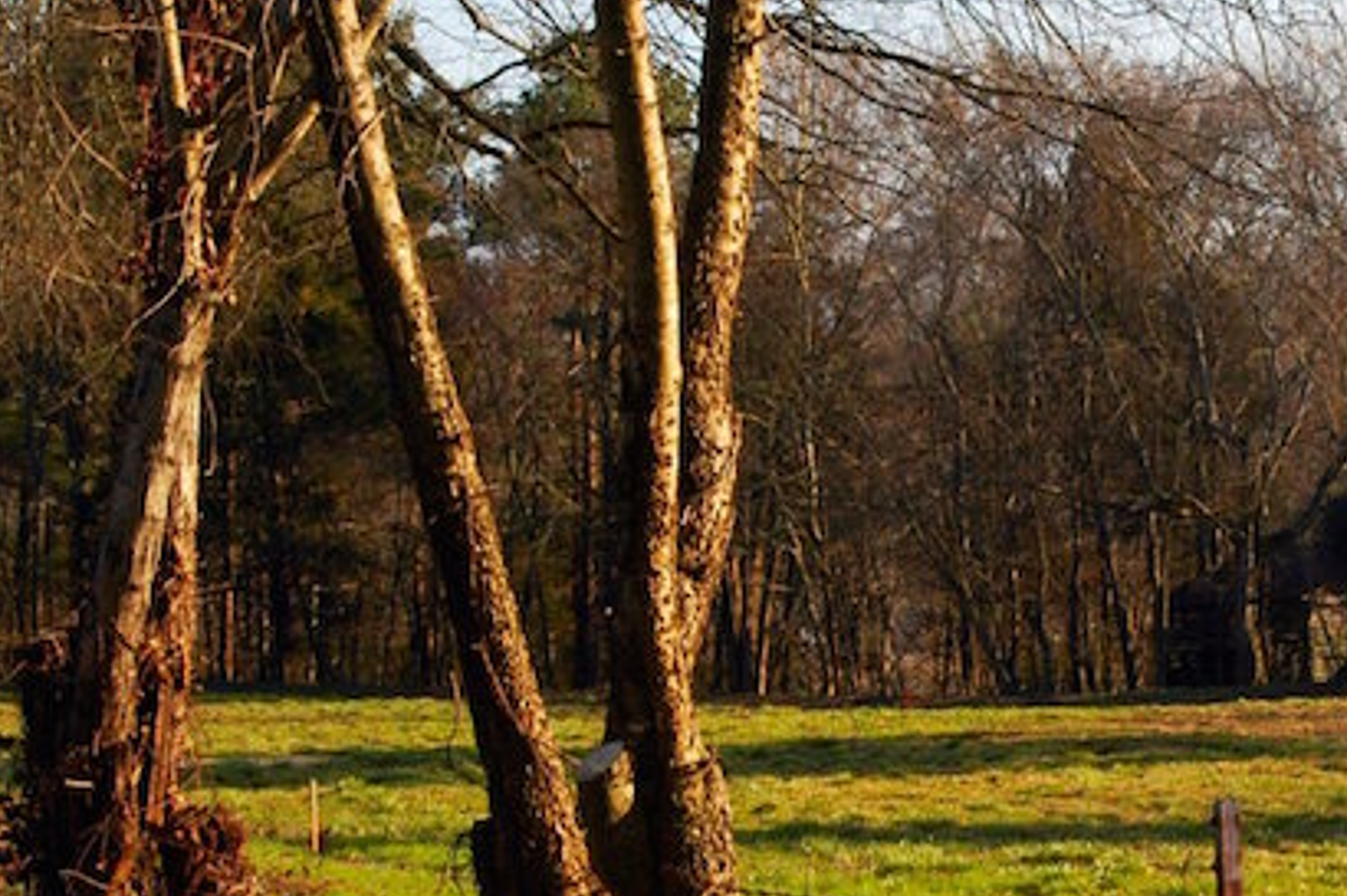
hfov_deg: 14.4
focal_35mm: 139
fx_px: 5199
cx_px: 1498
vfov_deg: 9.8
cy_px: 727
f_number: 9
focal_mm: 38
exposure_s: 1/320
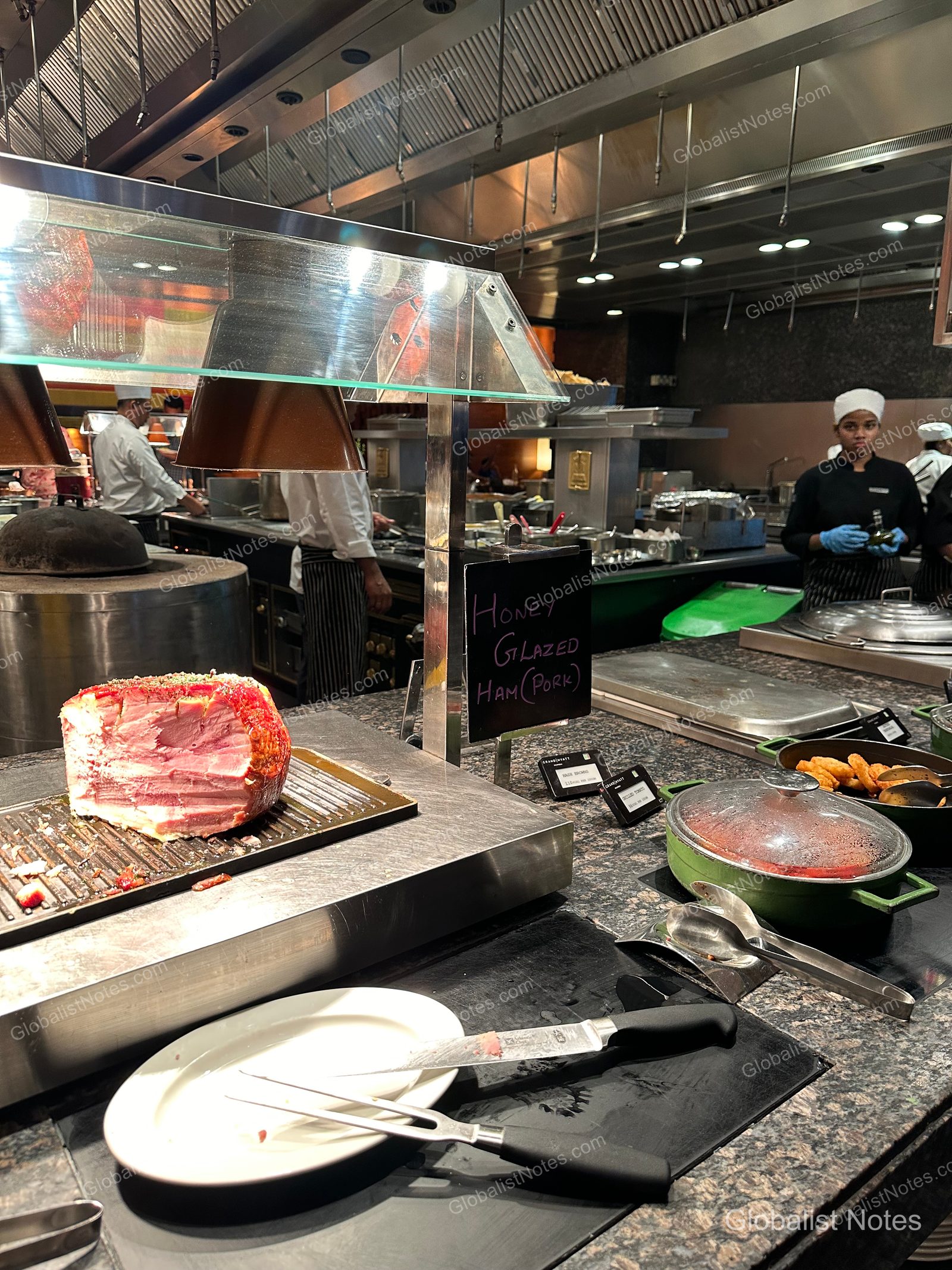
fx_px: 880
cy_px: 635
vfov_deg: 71.6
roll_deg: -1.5
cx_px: 476
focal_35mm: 24
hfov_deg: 56.8
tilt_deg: -11.5
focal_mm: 6.86
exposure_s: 1/50
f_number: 1.78
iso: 200
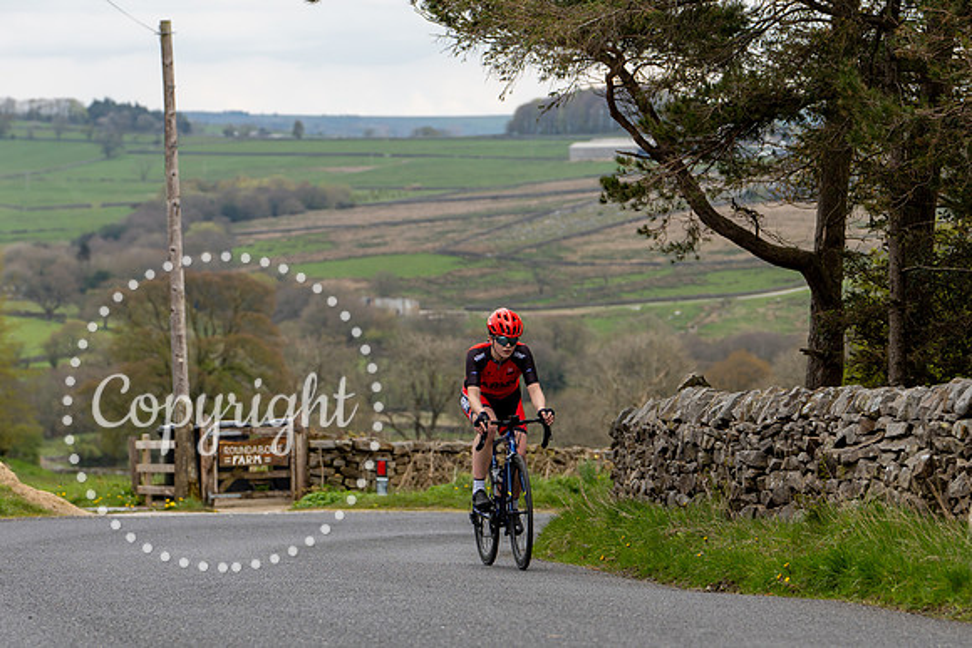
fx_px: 4316
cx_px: 587
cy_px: 375
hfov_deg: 12.8
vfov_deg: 8.6
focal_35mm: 160
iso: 200
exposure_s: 1/640
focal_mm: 108
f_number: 4
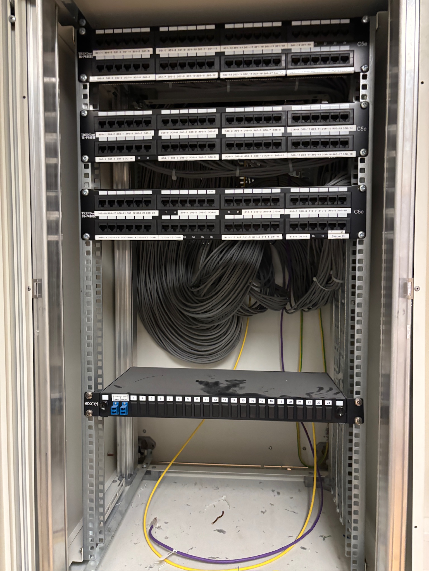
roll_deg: -0.3
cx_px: 214
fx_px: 430
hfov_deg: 53.1
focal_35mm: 26
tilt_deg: -1.7
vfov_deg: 67.3
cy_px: 286
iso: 500
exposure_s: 1/50
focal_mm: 5.96
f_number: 1.6
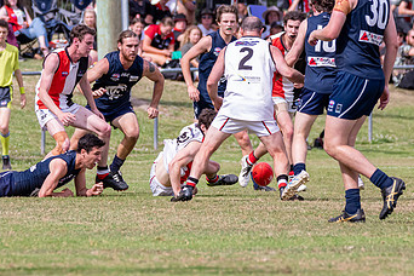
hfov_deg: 2.9
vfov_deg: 1.9
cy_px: 50
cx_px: 129
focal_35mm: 717
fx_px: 8245
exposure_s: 1/2000
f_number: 6.3
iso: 800
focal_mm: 300
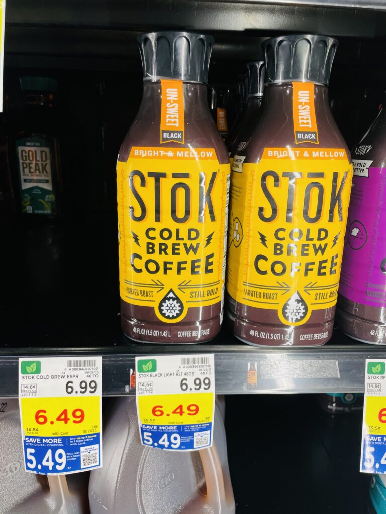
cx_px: 193
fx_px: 387
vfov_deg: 67.3
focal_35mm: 26
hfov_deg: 53.1
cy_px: 257
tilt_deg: -16.3
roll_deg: -1.3
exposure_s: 1/121
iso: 64
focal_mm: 4.2
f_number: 1.6
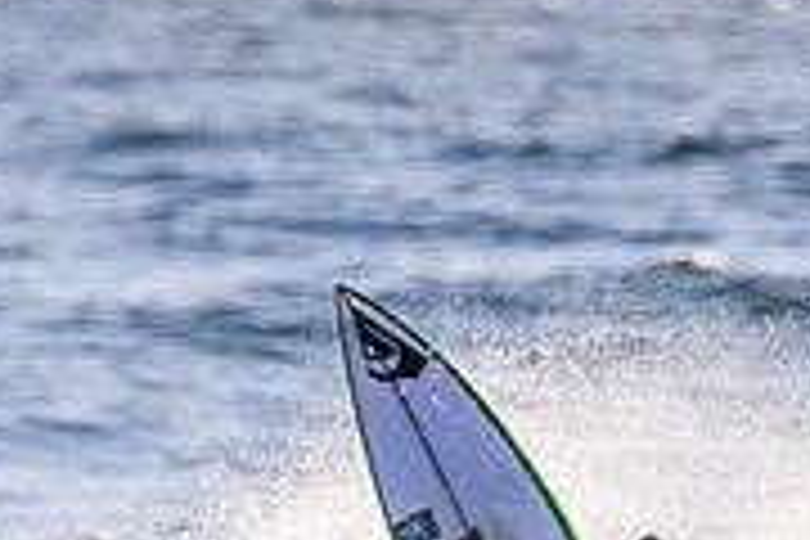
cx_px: 342
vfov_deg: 0.5
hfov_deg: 0.8
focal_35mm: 2573
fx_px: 57888
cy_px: 803
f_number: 11
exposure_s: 1/2000
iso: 1000
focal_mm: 800
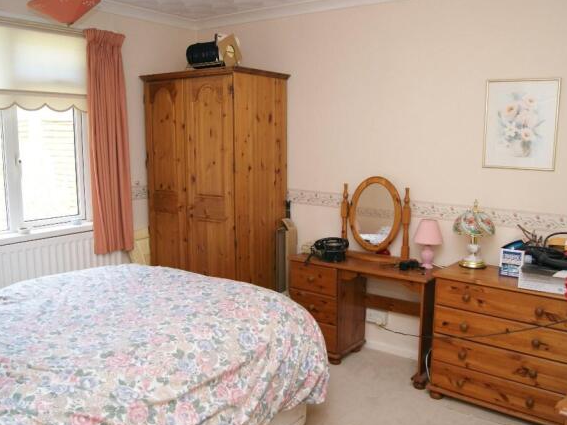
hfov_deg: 59.9
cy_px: 216
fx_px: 491
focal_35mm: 30
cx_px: 306
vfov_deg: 46.8
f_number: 5.6
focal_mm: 18
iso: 400
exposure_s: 1/60
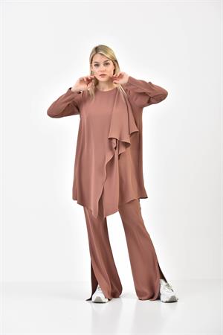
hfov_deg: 17.1
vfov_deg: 25.4
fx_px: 743
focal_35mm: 80
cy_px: 168
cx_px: 112
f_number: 6.3
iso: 100
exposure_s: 1/160
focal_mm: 80
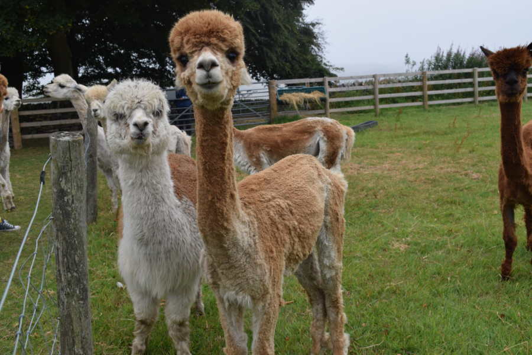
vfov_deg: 33.0
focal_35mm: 40
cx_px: 266
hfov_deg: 47.9
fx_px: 598
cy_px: 178
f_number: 8
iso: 400
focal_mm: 27
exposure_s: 1/250
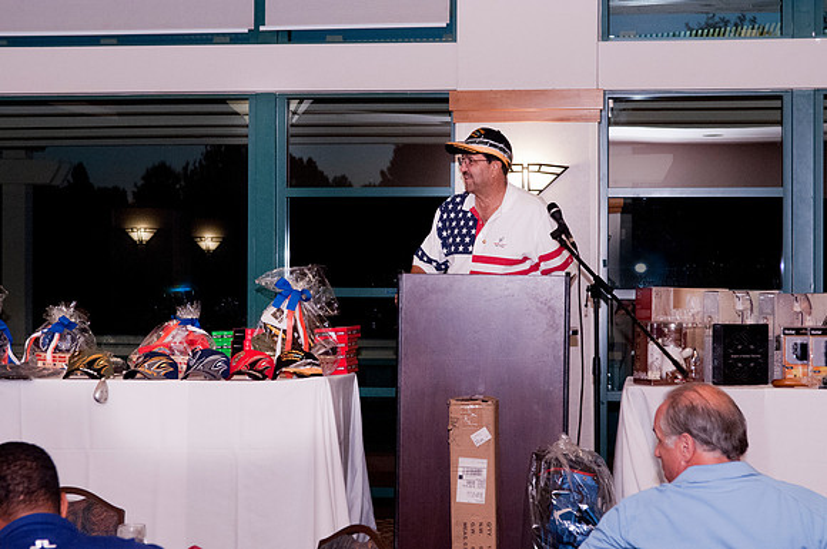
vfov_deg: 17.4
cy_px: 274
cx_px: 414
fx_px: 1789
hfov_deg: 26.0
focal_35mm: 78
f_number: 5
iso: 1250
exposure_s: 1/100
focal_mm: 52
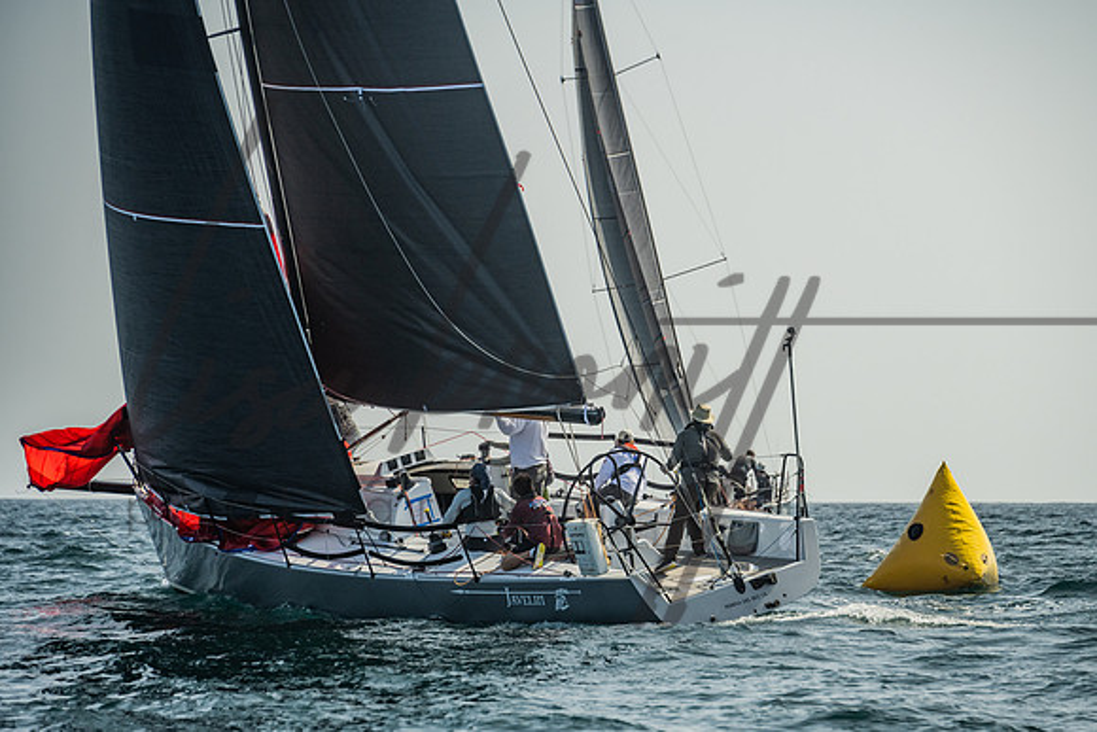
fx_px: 7258
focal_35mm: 238
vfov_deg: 5.8
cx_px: 650
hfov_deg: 8.6
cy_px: 434
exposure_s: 1/1000
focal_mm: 200
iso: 320
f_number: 6.3
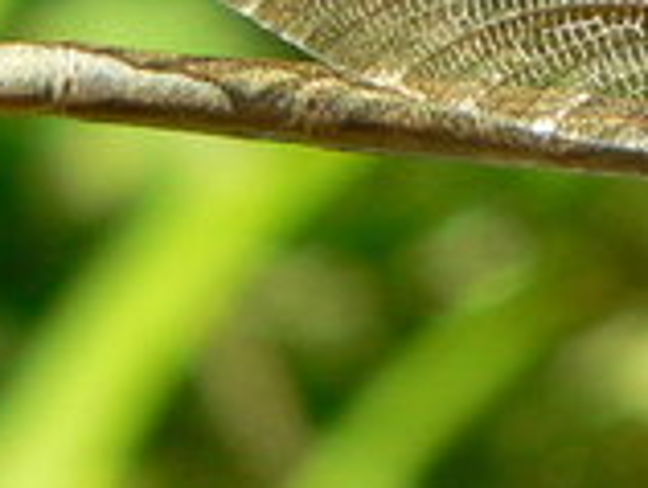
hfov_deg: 6.4
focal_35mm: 307
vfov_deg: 4.8
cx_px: 646
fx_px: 5756
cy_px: -406
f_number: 4
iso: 80
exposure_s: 1/320
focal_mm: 9.5
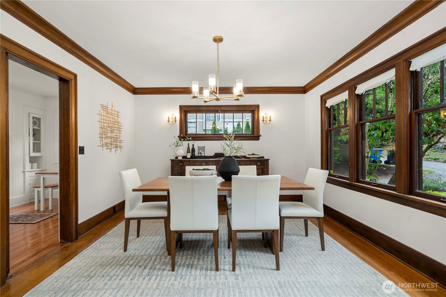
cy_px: 148
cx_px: 223
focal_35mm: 16
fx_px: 198
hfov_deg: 96.7
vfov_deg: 73.7
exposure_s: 1/60
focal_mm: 16
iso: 320
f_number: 6.3
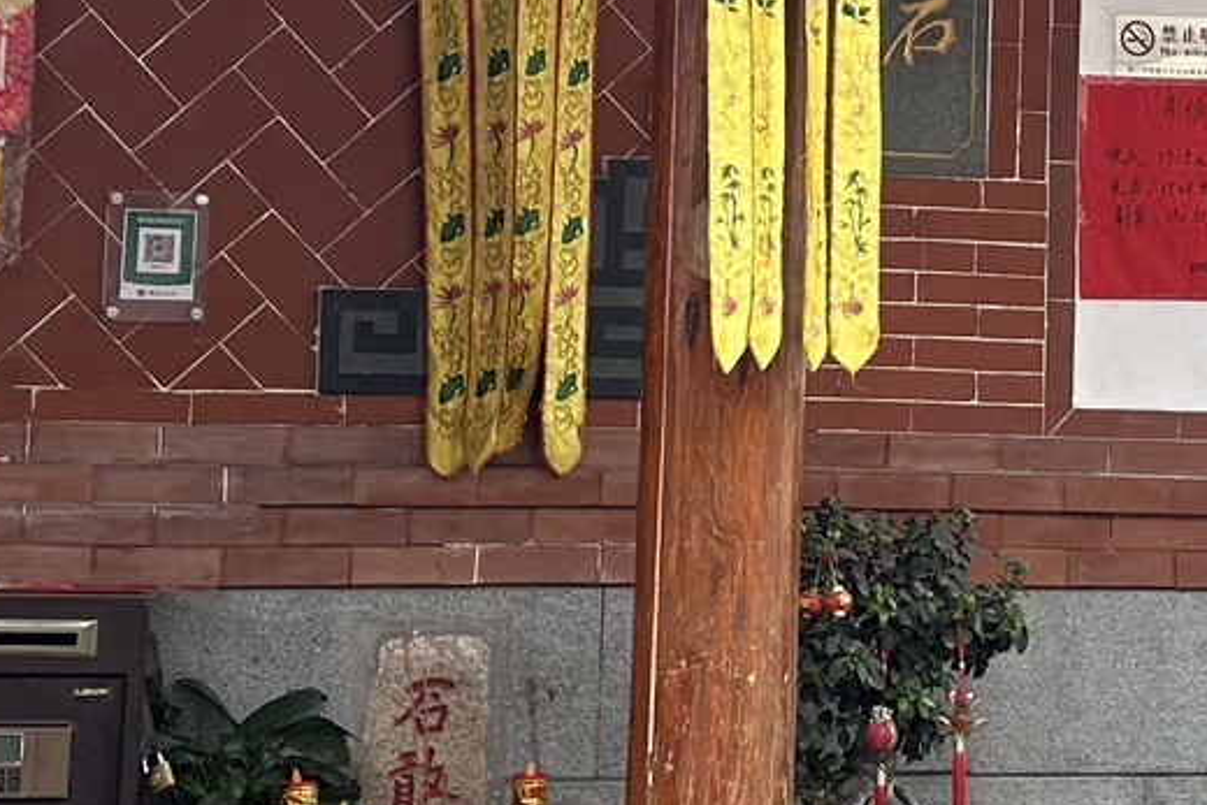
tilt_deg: +5.1
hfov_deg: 19.4
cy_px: 107
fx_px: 3488
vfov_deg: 13.1
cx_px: 1026
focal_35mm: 104
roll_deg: -0.3
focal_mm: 5.7
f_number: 1.5
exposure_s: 1/121
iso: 40
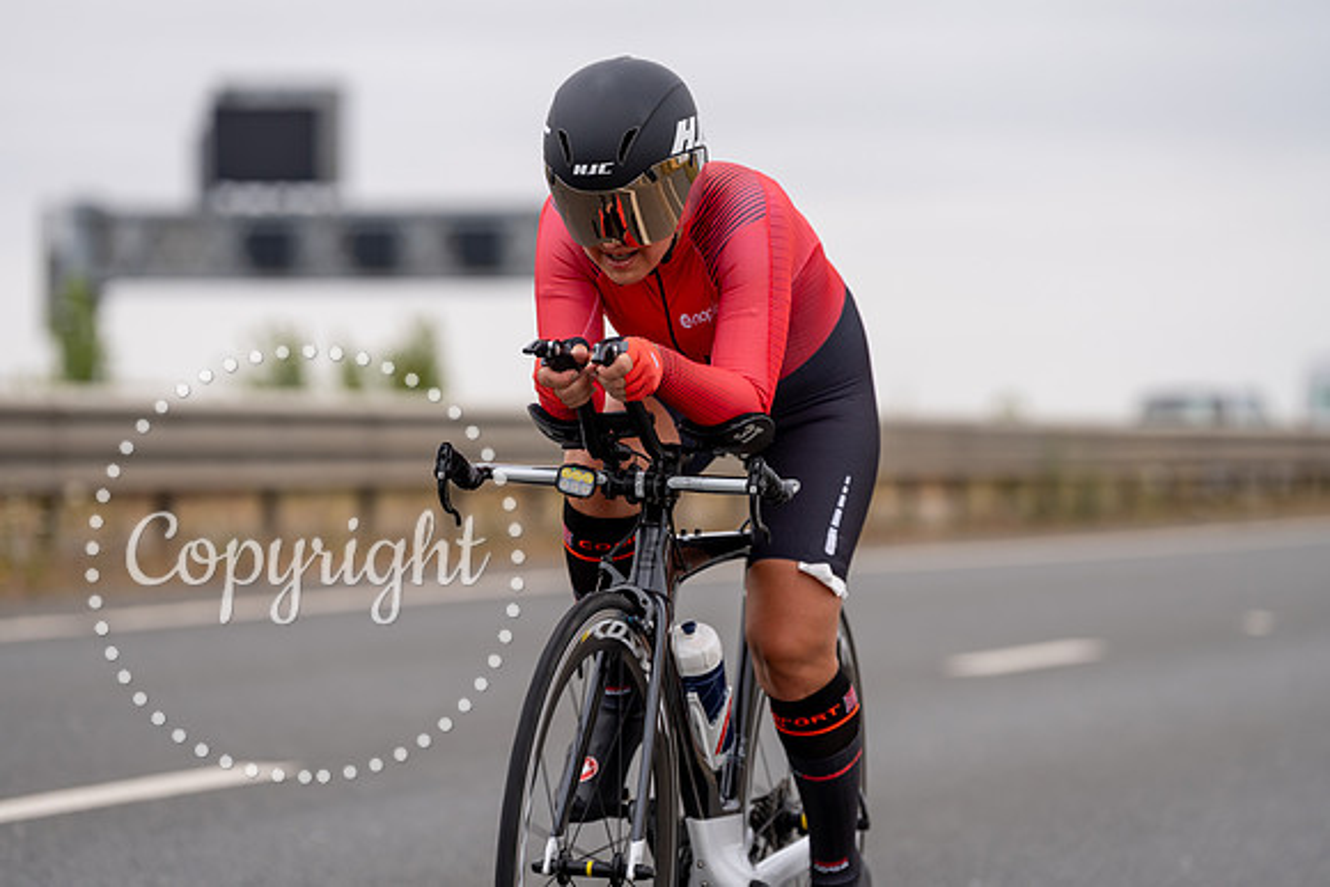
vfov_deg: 8.9
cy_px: 444
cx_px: 665
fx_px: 5727
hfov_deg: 13.2
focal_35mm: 155
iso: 100
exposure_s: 1/800
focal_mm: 155
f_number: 3.5
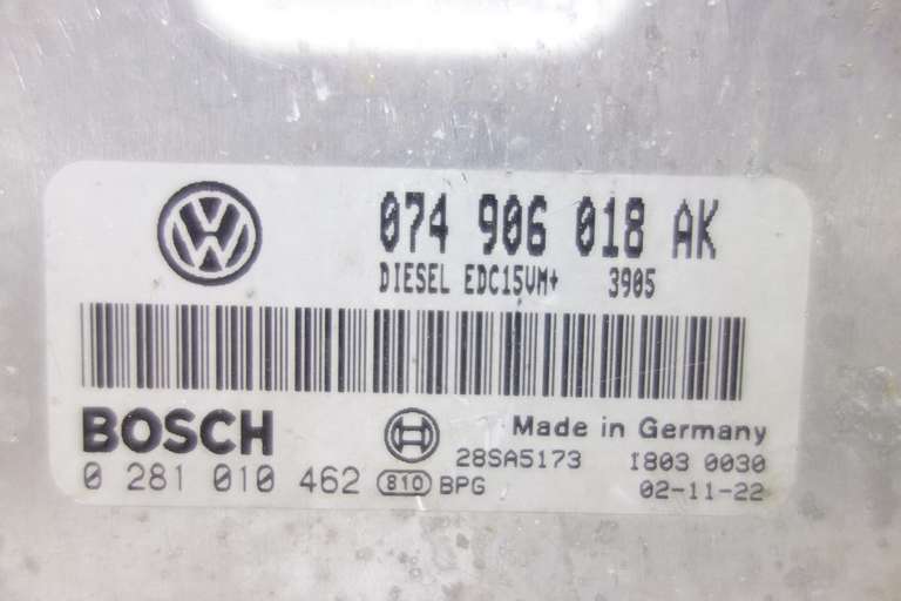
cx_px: 450
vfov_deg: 46.4
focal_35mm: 28
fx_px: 701
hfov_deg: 65.5
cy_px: 300
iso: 125
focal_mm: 10.4
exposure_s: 1/50
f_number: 1.8
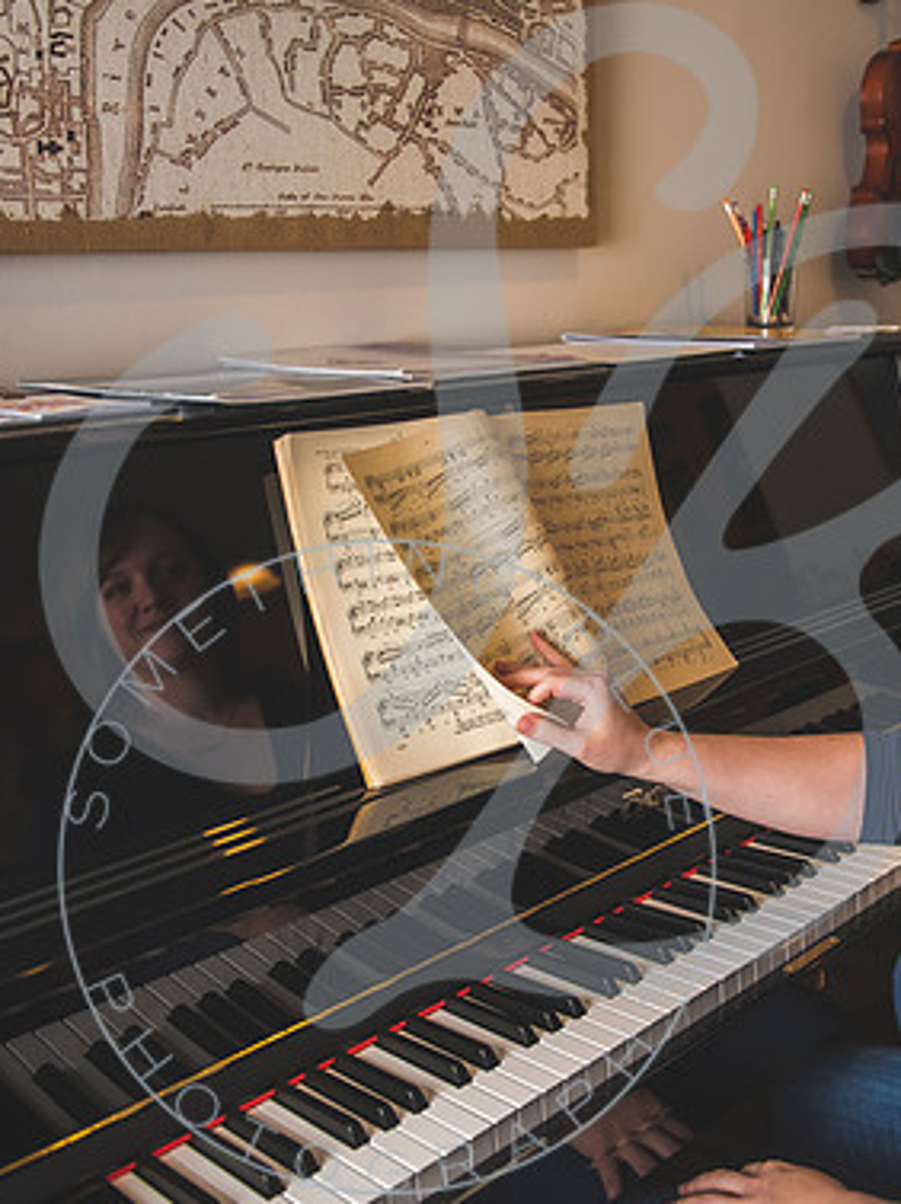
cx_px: 546
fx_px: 1391
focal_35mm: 40
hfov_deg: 35.8
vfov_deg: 46.8
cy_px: 599
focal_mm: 27
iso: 100
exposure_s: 1/125
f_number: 2.8
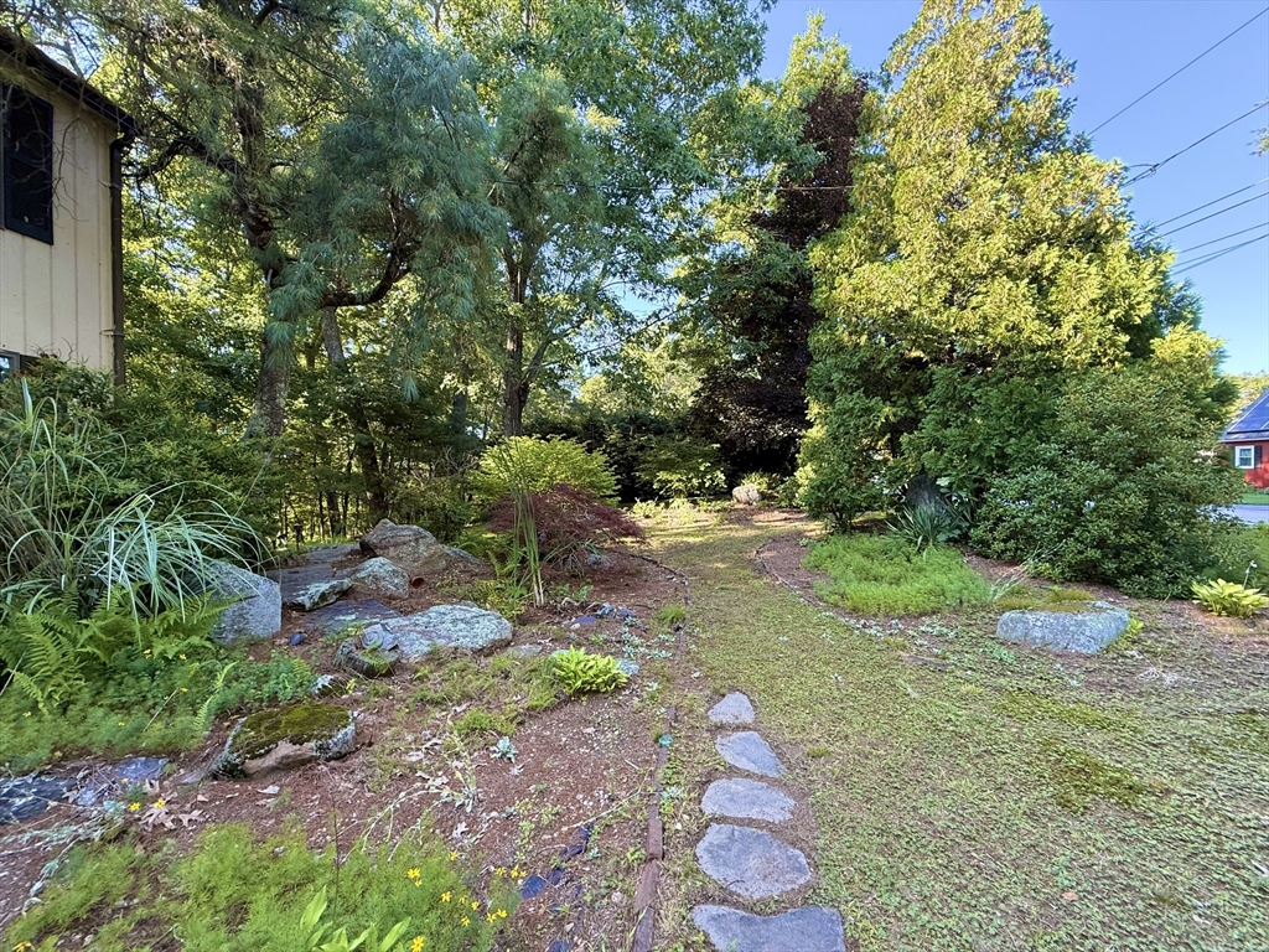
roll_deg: -0.2
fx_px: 513
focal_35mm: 14
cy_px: 476
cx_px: 634
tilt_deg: +0.3
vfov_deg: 85.7
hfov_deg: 102.1
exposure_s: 1/99
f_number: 2.2
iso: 100
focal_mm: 2.22
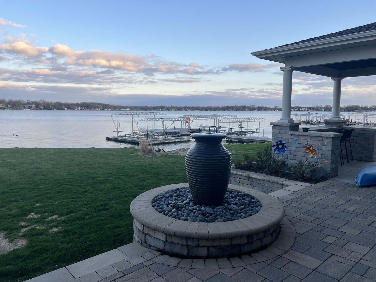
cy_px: 141
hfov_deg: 67.3
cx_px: 188
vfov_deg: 53.1
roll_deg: -0.1
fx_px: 282
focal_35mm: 26
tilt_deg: -7.5
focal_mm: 5.7
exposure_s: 1/866
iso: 50
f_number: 1.5
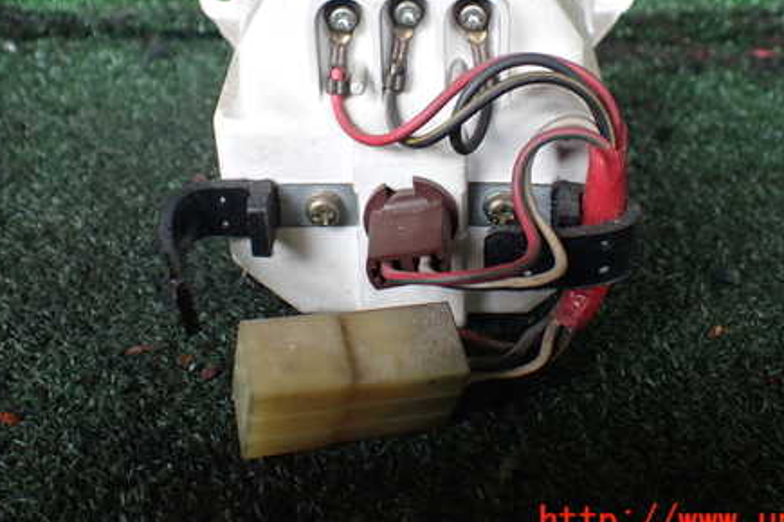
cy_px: 140
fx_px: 936
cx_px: 406
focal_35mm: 43
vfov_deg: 30.7
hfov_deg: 45.4
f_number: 2.3
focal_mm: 5.4
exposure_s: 1/125
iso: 200
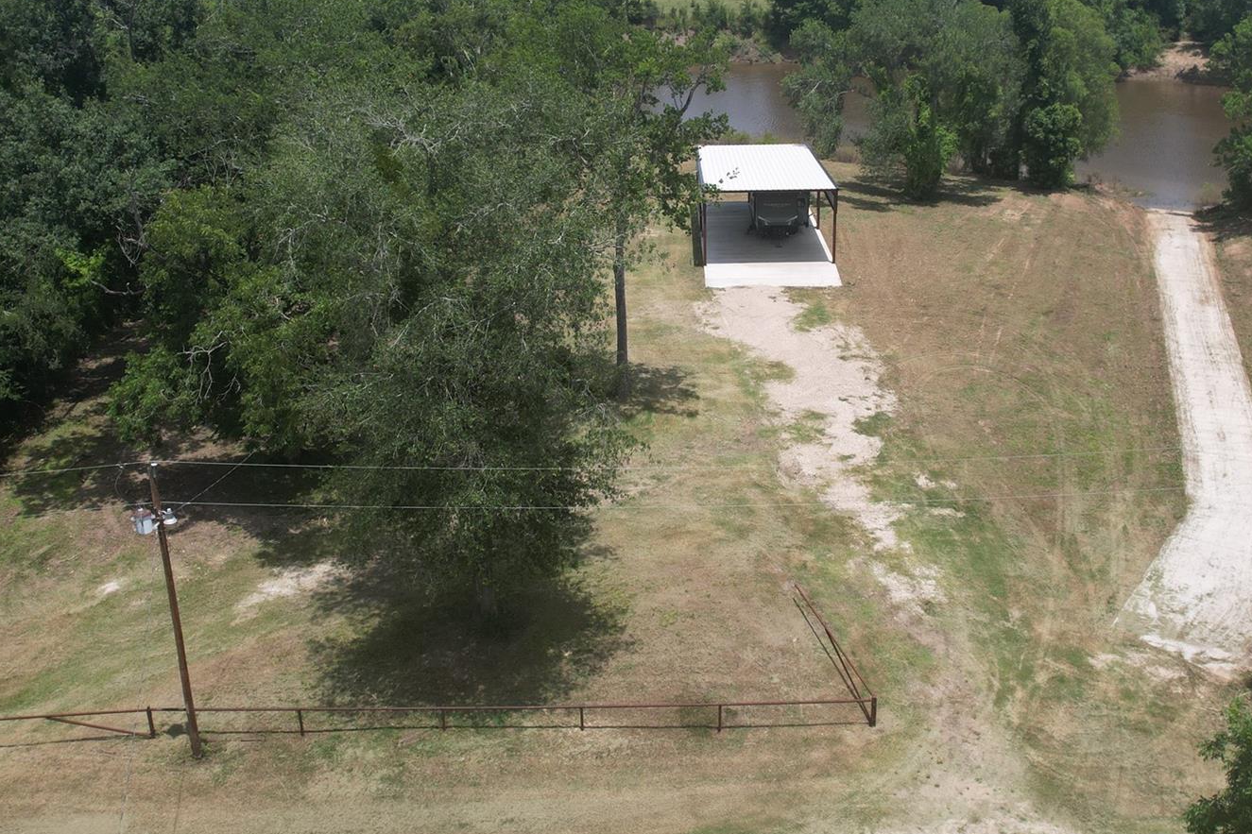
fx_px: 1182
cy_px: 284
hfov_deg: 55.7
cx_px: 695
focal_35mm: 34
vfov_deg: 38.5
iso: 100
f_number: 2.8
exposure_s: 1/2000
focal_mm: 8.38
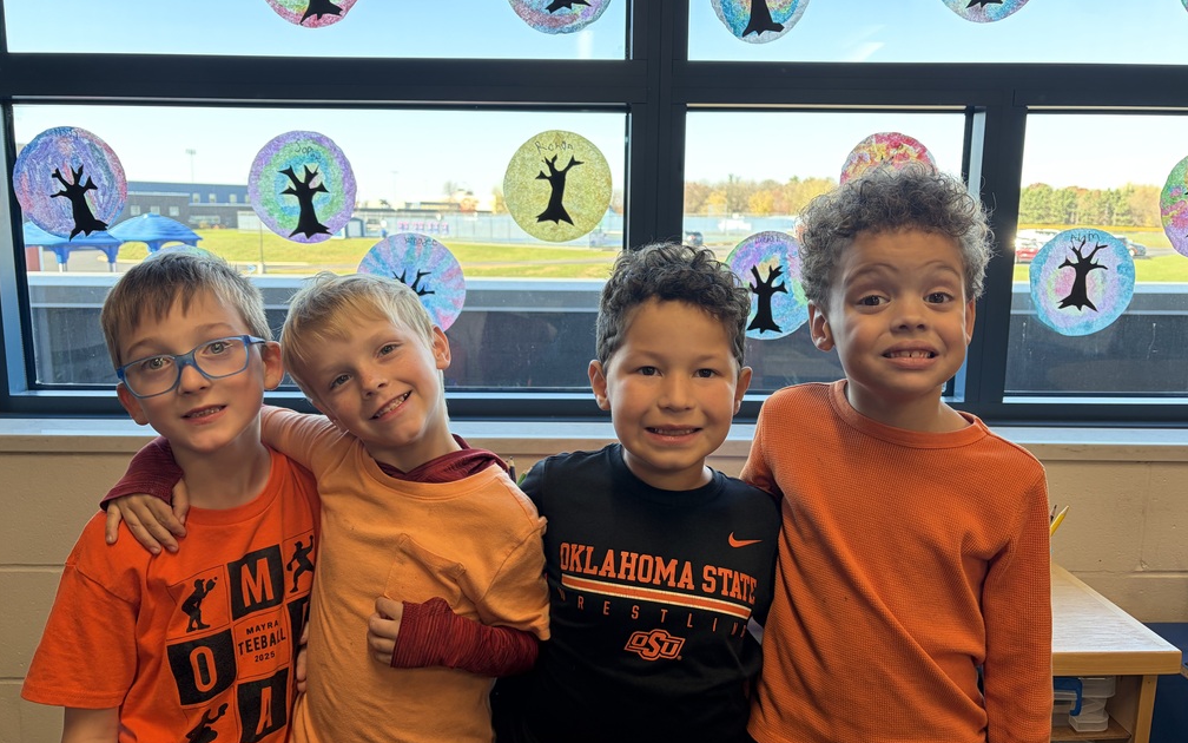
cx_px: 595
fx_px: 907
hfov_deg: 66.5
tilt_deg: -9.1
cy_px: 361
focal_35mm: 28
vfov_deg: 44.5
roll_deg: -0.3
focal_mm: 5.96
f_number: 1.6
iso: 50
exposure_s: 1/100
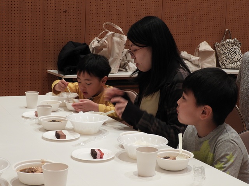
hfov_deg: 29.8
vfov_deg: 22.6
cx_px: 124
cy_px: 93
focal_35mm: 65
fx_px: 468
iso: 250
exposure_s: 1/30
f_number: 4.2
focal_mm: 11.6
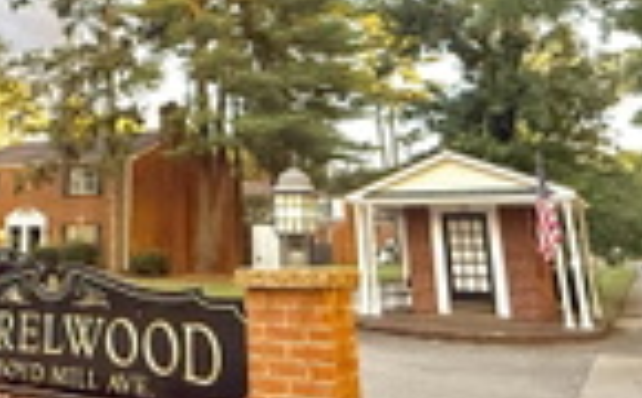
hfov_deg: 46.0
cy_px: 35
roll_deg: -1.1
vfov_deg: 29.7
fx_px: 716
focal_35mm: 41
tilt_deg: +17.7
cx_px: 137
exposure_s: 1/99
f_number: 2.2
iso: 320
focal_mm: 2.22
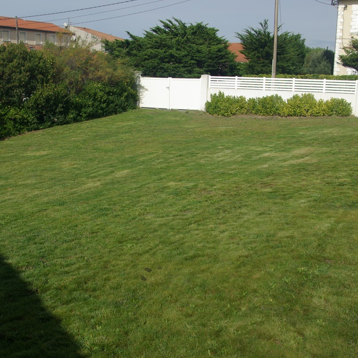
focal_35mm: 45
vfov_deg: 37.8
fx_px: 522
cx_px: 166
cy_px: 178
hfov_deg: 37.8
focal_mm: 23
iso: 100
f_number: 8
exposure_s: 1/350
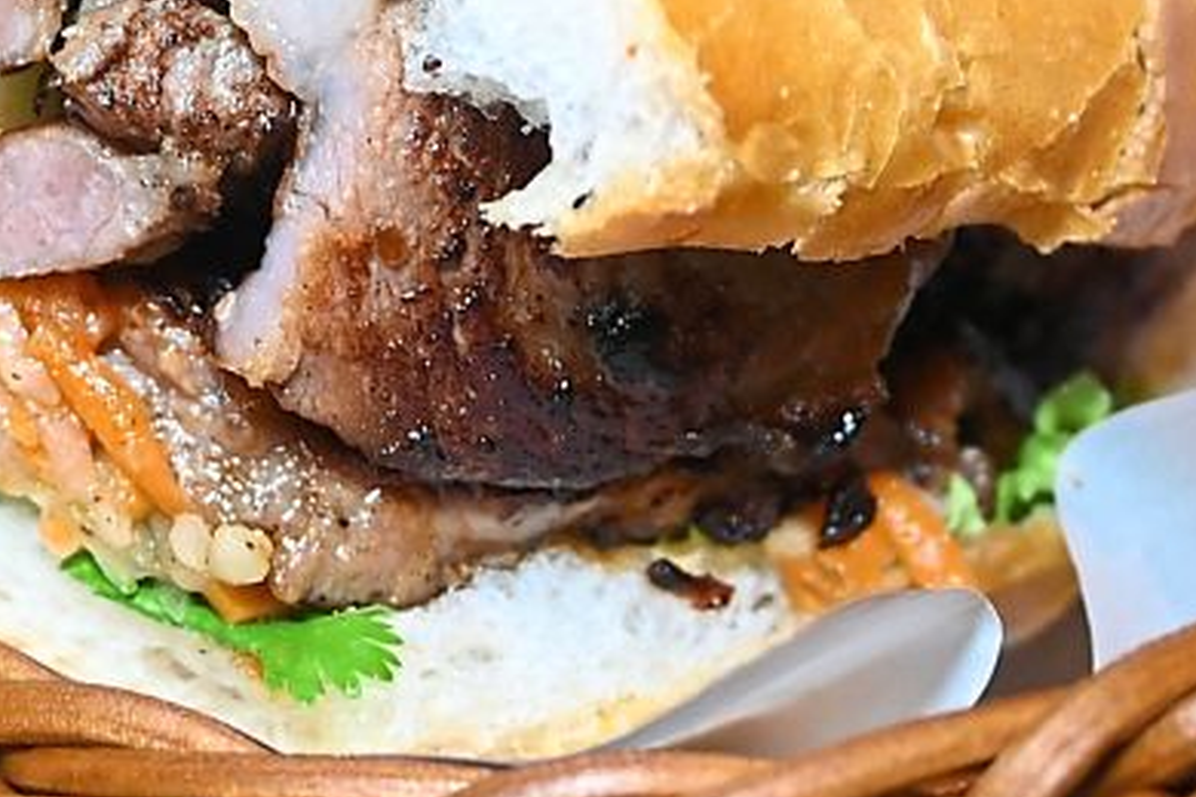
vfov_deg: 12.5
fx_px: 3567
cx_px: 123
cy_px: -95
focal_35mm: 107
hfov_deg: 18.7
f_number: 4
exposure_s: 1/125
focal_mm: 22.5
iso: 640
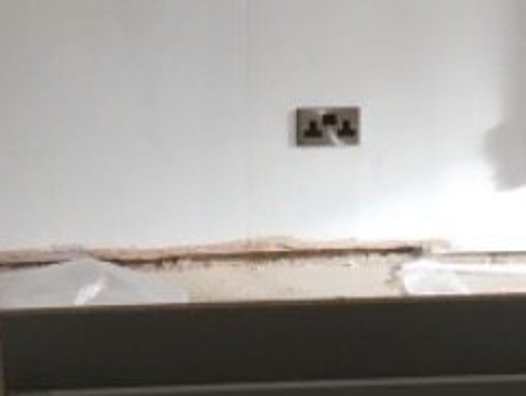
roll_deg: -0.2
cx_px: 162
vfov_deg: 10.1
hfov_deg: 13.8
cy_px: -210
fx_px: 2176
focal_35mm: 143
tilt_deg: -4.2
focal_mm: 4.15
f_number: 2.2
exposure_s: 1/33
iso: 32
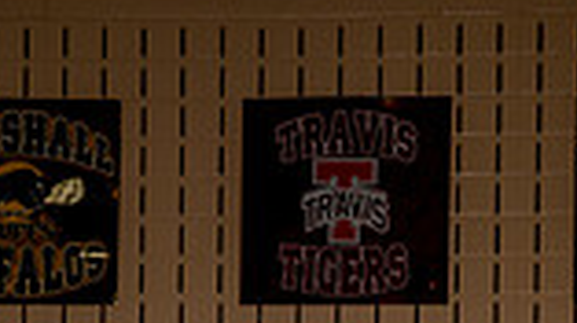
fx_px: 2018
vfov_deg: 8.3
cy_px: 796
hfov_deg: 16.3
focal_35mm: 132
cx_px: 261
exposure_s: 1/250
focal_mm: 44
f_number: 5.6
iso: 200
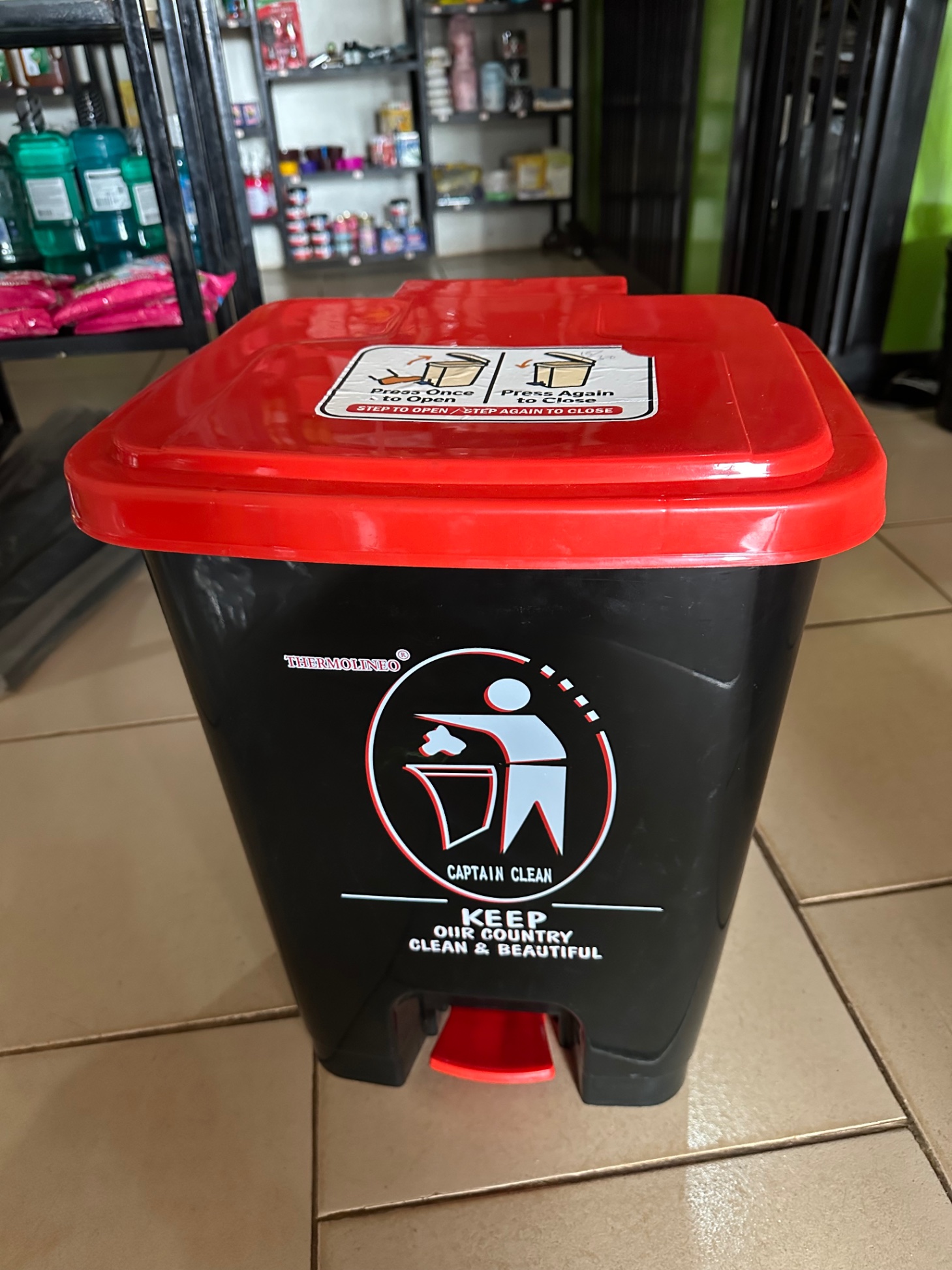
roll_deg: +1.0
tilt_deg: -31.3
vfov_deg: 71.6
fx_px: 880
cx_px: 476
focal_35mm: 24
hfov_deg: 56.8
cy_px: 635
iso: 1000
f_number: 1.78
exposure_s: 1/44
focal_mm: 6.86
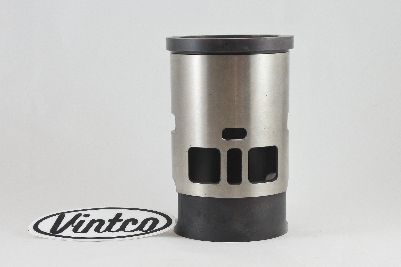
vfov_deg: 24.6
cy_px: 134
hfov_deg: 36.2
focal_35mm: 55
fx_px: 613
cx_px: 200
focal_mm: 20.6
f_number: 4.8
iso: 560
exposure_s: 1/125
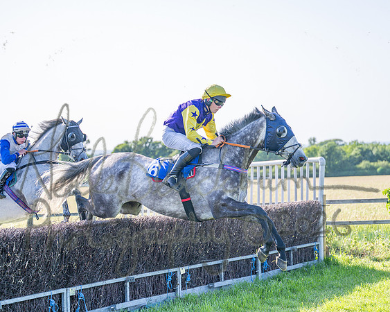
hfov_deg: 24.2
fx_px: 910
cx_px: 195
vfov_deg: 19.4
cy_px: 156
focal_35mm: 79
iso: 200
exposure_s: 1/2000
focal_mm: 70
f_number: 2.8
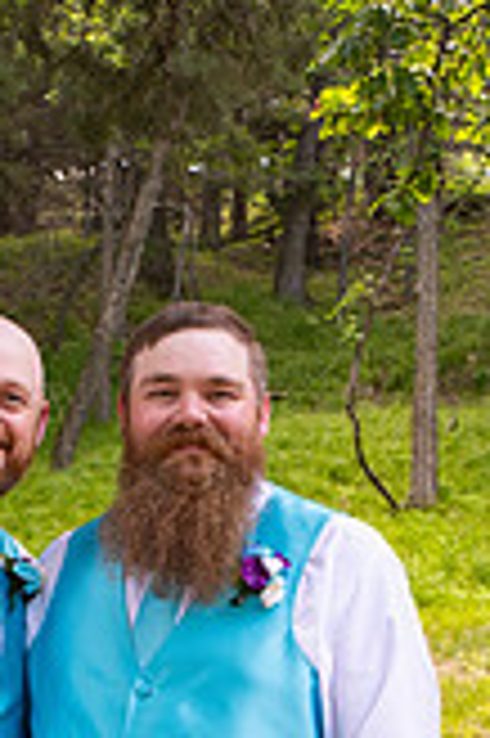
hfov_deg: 13.6
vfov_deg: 20.0
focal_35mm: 99
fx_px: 2025
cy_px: 742
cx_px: 18
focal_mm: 36
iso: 250
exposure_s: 1/125
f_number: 5
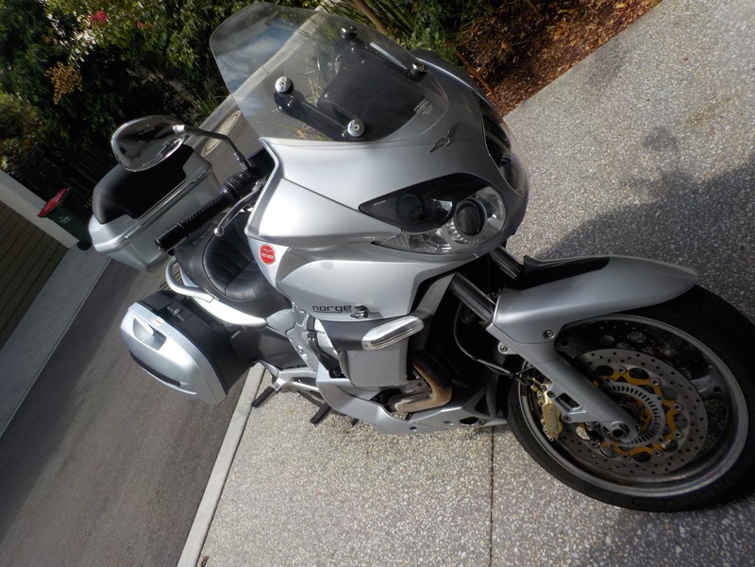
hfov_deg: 60.0
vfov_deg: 46.8
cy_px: 284
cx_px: 378
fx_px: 654
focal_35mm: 30
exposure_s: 1/800
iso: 125
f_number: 3.3
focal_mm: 4.1
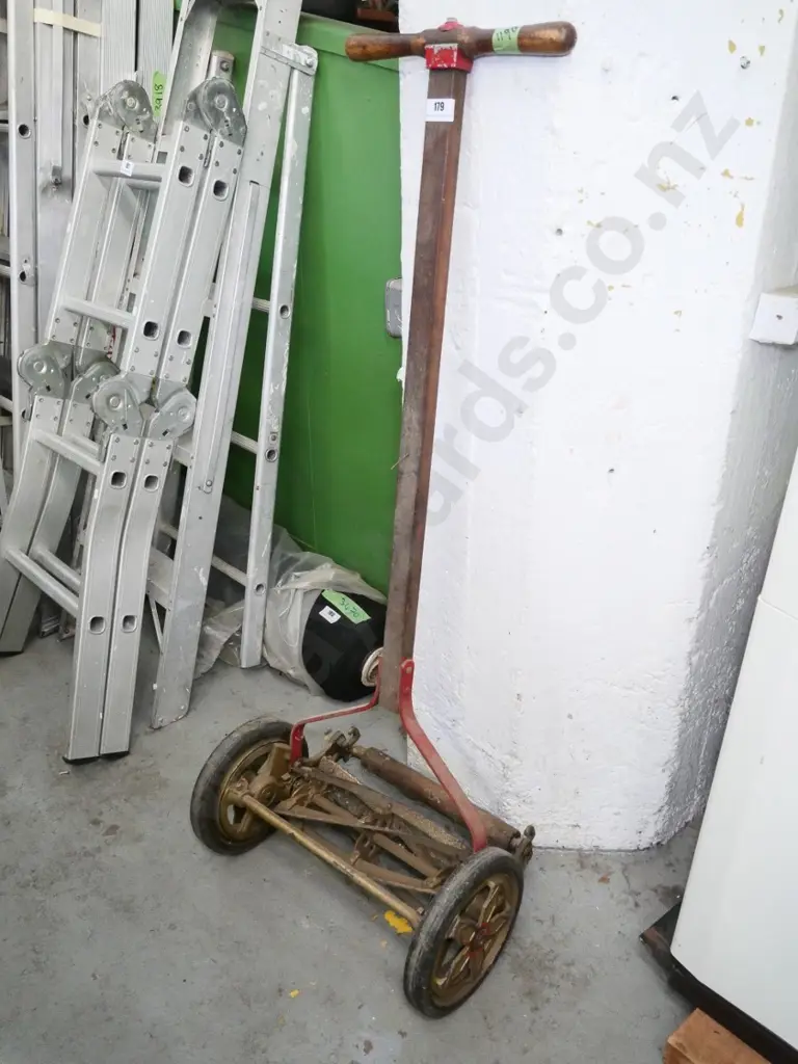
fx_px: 922
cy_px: 532
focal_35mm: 30
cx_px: 399
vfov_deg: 60.0
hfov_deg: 46.8
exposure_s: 1/160
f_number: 4.5
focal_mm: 15
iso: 3200
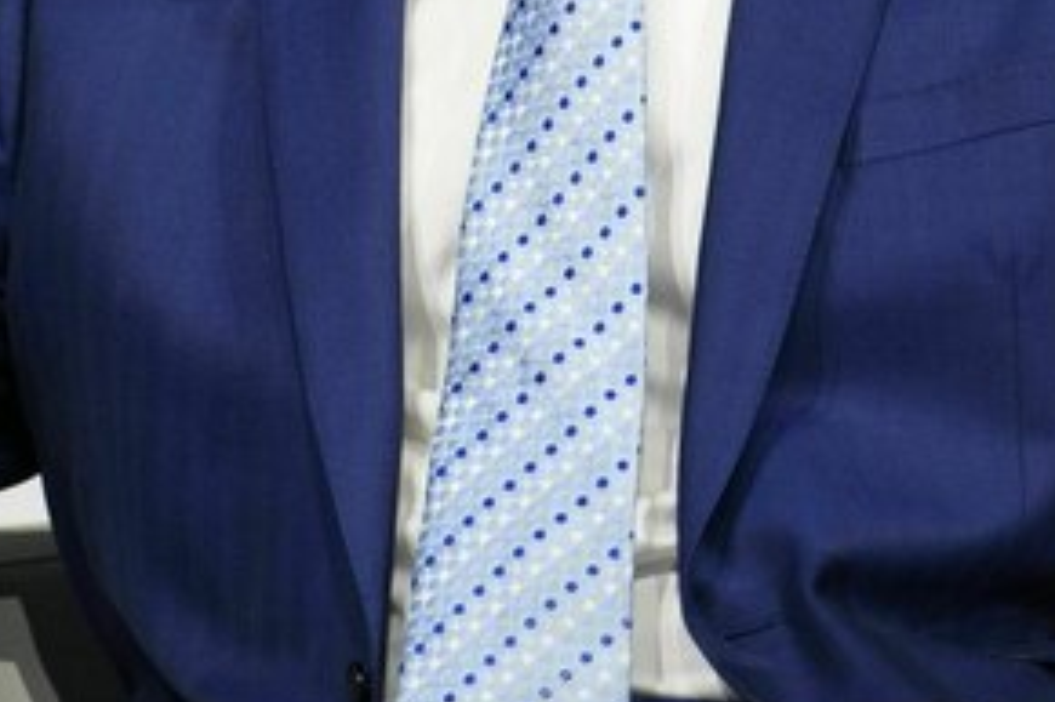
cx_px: 444
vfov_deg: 4.1
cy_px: -51
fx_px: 9870
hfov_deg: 6.1
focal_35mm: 337
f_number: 2.8
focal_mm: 103
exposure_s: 1/250
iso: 400
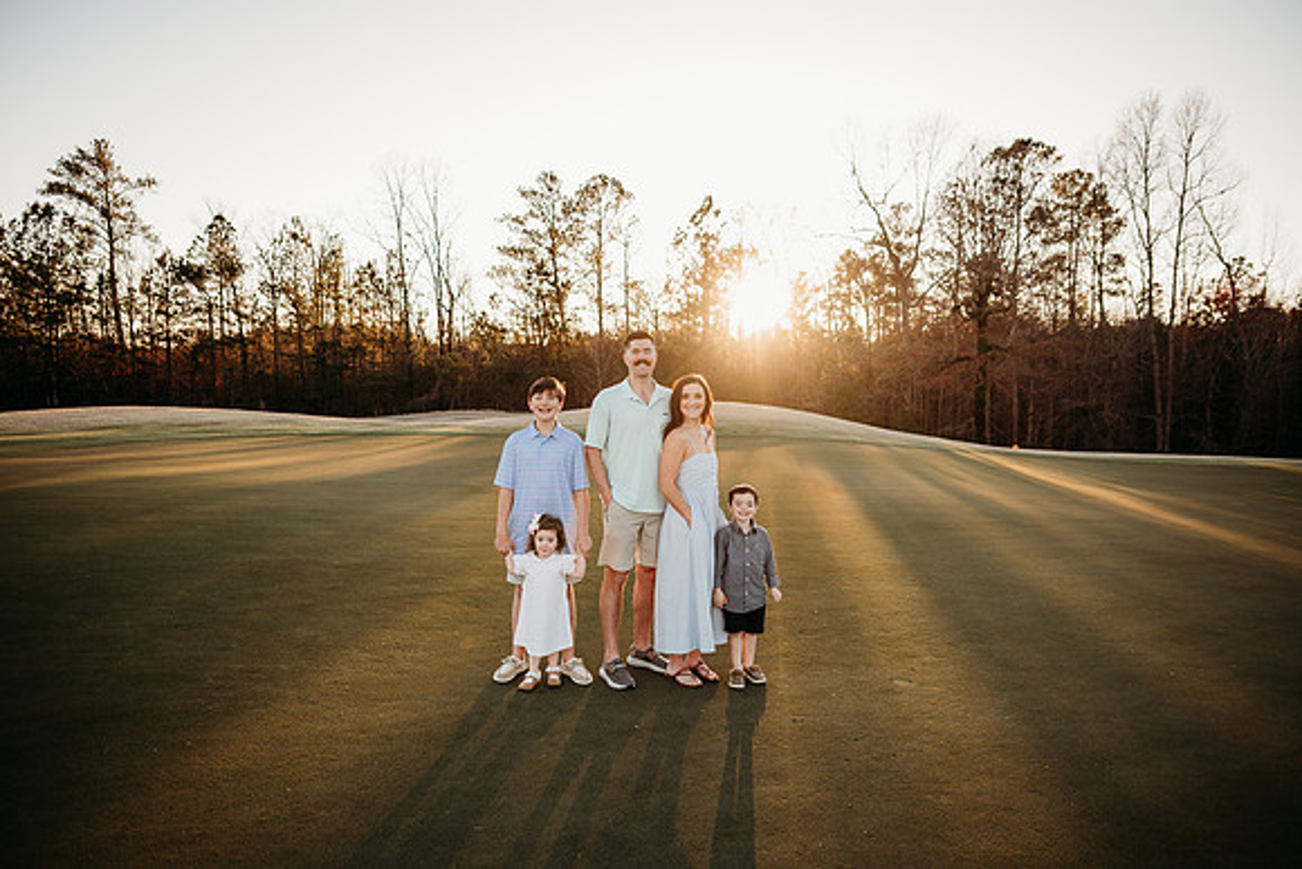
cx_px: 651
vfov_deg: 53.2
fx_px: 868
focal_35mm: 24
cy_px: 434
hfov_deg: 73.7
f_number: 2.5
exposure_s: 1/640
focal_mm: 24
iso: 160
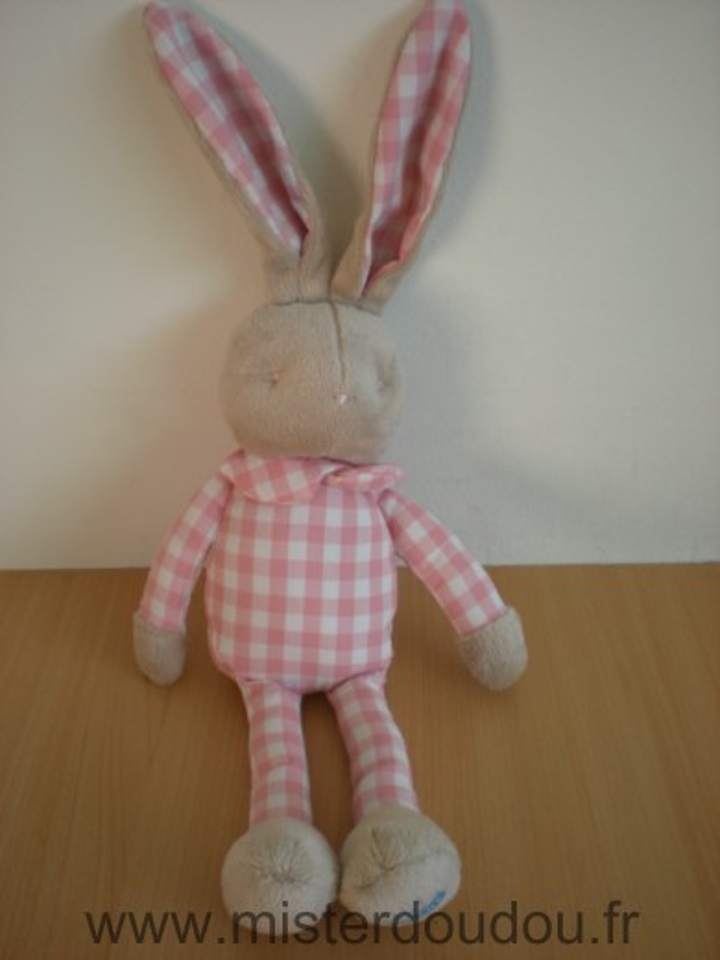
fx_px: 1054
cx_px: 360
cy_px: 480
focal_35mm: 38
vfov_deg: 49.0
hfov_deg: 37.7
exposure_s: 1/67.1
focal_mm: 6.3
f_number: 3.1
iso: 64
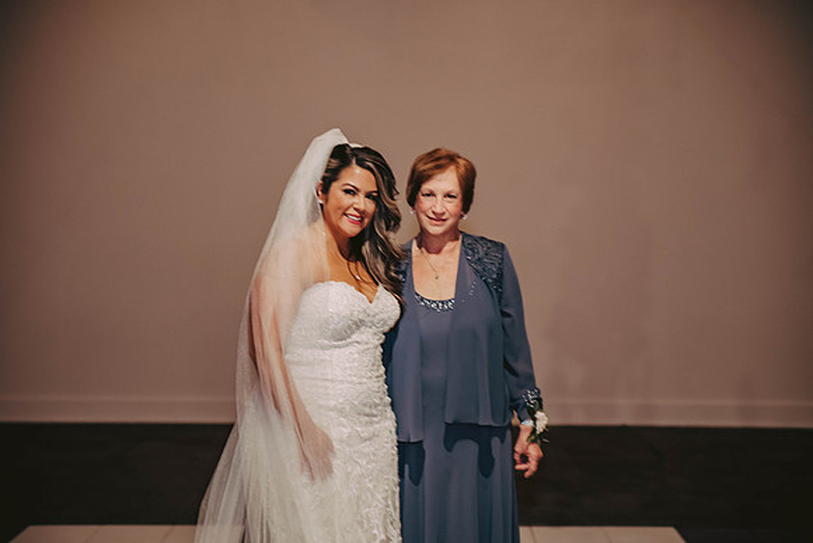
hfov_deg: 27.0
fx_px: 1694
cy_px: 272
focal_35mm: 75
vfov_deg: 18.2
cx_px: 406
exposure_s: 1/60
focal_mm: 75
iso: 1250
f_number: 3.2
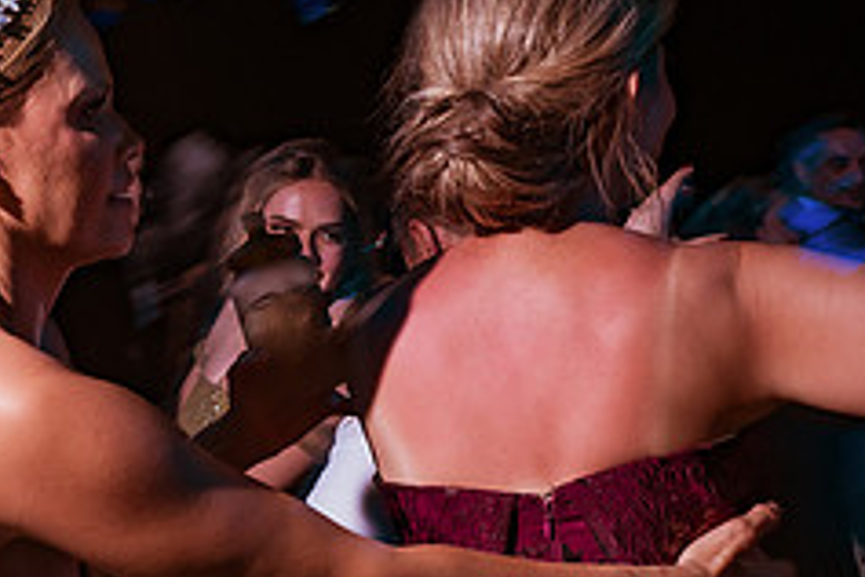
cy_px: 364
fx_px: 1562
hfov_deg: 28.7
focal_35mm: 65
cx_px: -31
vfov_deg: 20.9
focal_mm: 25
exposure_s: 1/60
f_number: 6.3
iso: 2000
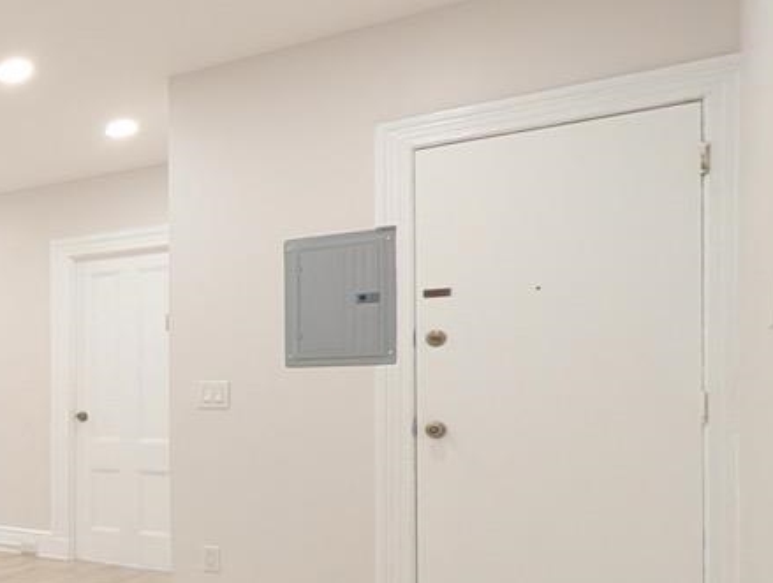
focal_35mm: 35
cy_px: 398
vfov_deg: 40.2
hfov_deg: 33.9
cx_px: -275
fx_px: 783
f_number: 1.7
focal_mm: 2.02
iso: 103
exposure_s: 1/120
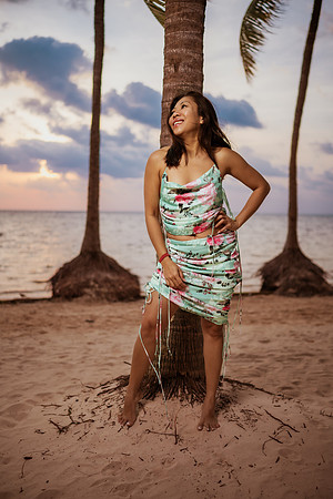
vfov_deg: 54.4
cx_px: 166
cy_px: 250
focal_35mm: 35
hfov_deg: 37.9
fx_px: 486
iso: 50
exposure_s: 1/1600
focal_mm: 35
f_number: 1.8
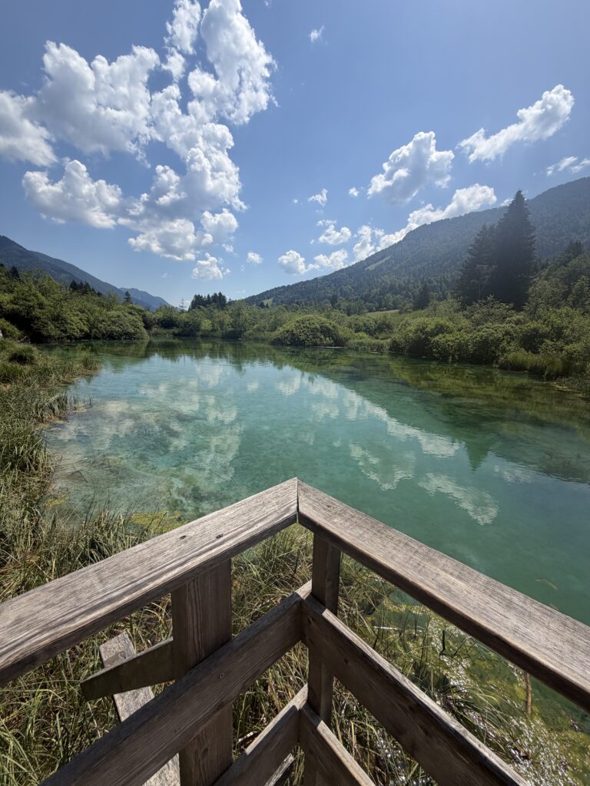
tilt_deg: -9.0
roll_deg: -0.9
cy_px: 393
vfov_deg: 102.1
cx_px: 295
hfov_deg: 85.7
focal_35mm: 14
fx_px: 318
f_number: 2.2
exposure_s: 1/1368
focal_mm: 2.22
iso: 25
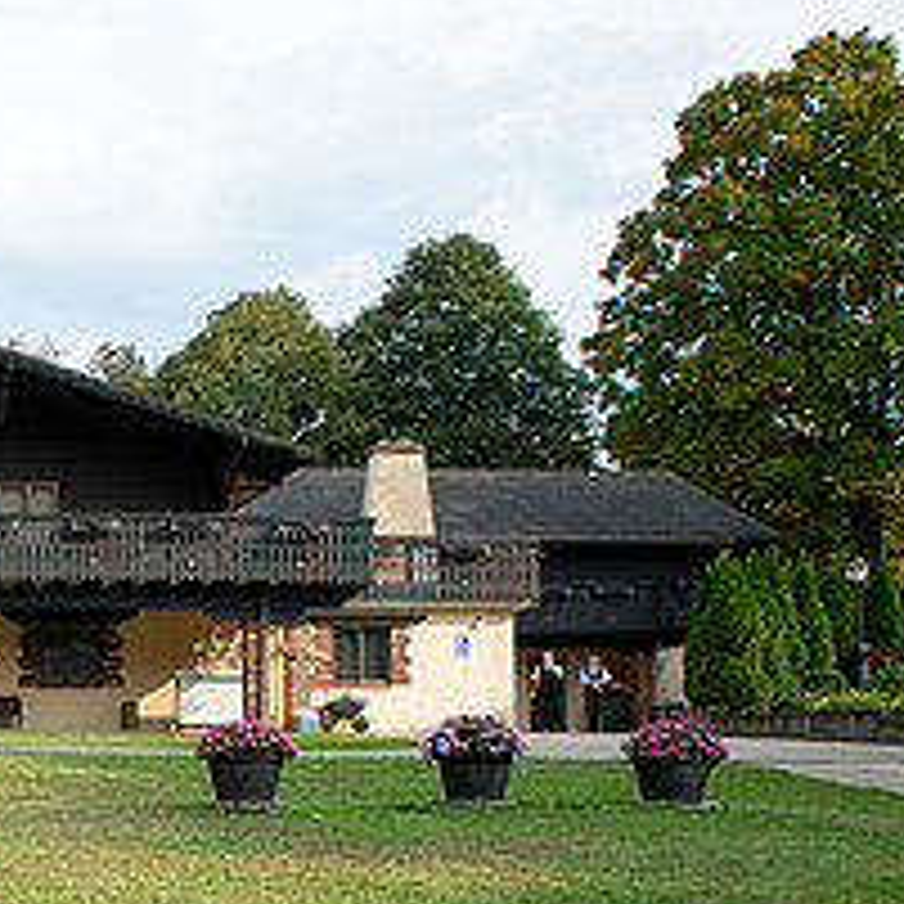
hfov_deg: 24.8
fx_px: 1773
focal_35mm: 60
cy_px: 688
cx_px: -274
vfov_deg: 28.2
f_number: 8
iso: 400
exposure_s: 1/200
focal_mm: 24
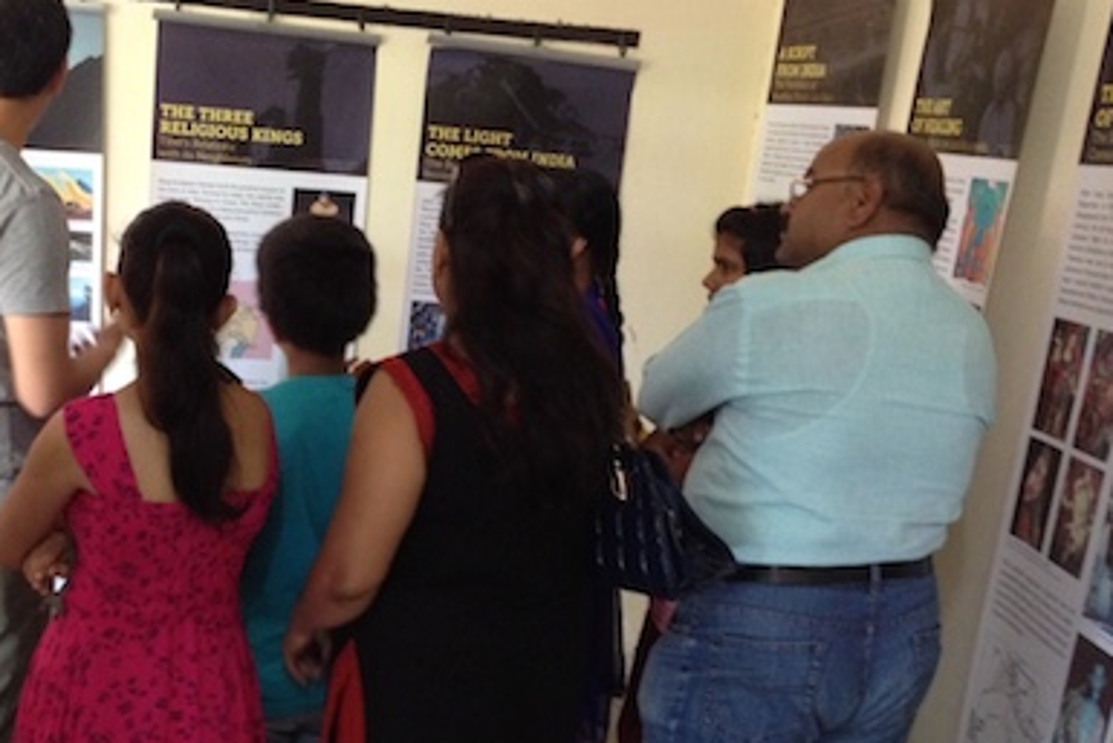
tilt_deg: -10.7
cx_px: 321
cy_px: 435
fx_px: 1608
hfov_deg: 37.5
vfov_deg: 26.0
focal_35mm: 52
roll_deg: -6.9
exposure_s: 1/20
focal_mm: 4.28
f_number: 2.4
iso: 250
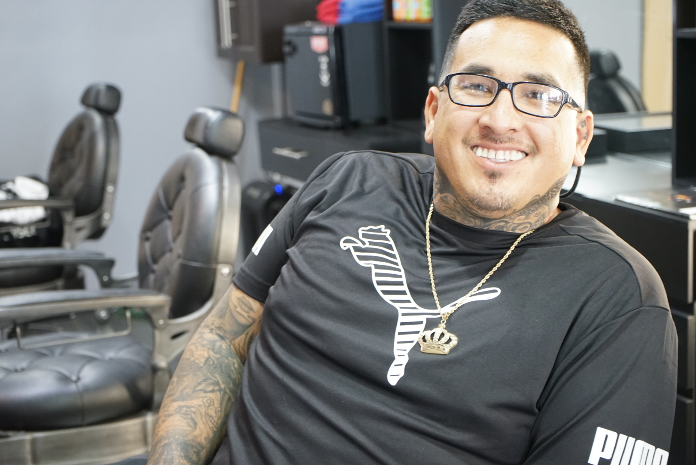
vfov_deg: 21.0
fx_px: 1258
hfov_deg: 30.9
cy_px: 232
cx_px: 348
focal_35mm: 65
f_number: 6.3
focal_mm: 65
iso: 3200
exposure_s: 1/40
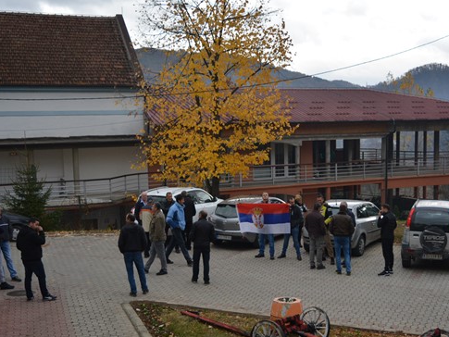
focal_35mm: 48
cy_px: 191
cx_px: 263
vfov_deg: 30.5
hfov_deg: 39.8
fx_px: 618
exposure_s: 1/1000
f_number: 4
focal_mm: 25
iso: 450
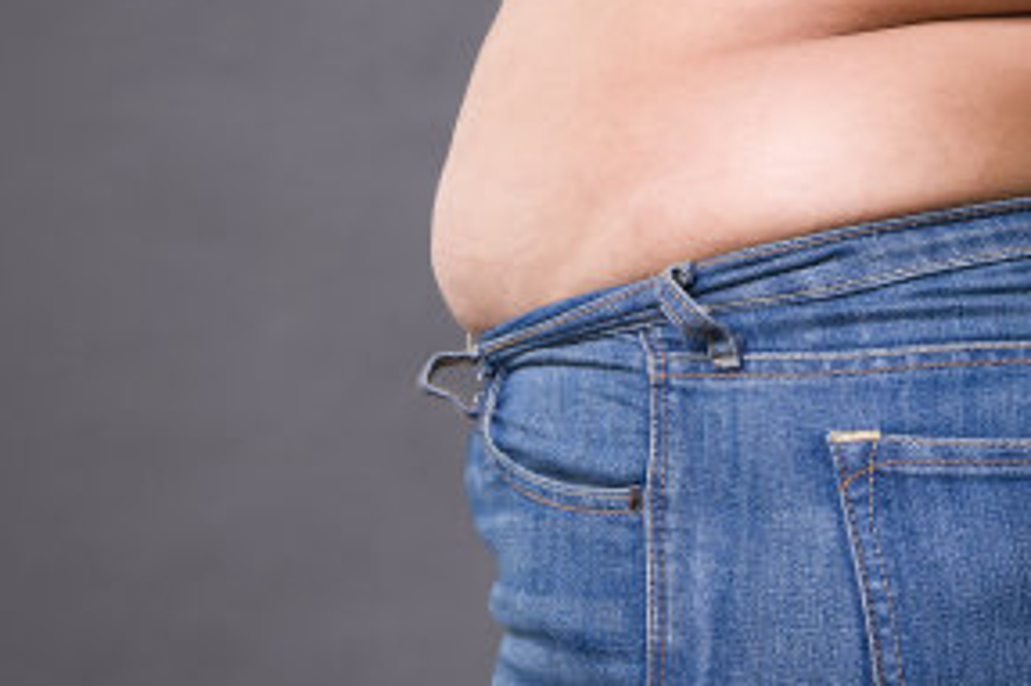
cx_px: 894
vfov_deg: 8.6
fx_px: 4579
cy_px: 309
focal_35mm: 160
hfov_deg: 12.8
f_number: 8
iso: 200
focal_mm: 75
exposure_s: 1/200
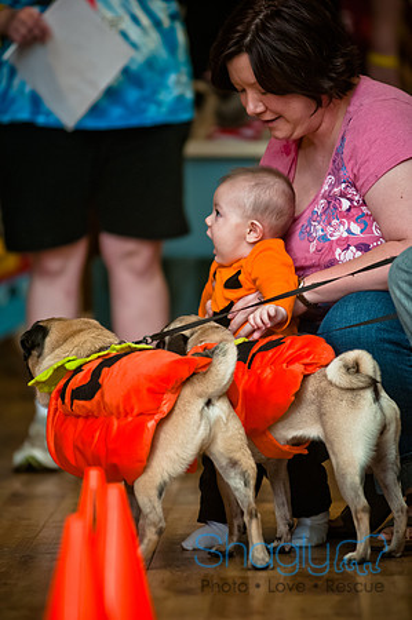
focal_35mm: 300
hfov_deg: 4.6
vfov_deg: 6.9
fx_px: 5162
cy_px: 310
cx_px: 206
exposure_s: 1/200
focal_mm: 200
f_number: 2.8
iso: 200
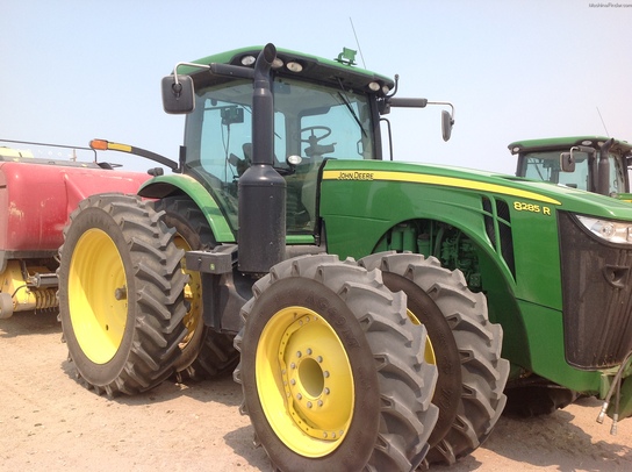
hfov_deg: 52.7
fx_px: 638
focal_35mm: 35
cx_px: 316
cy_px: 236
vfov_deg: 40.6
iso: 80
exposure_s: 1/1439
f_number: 2.4
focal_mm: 4.28
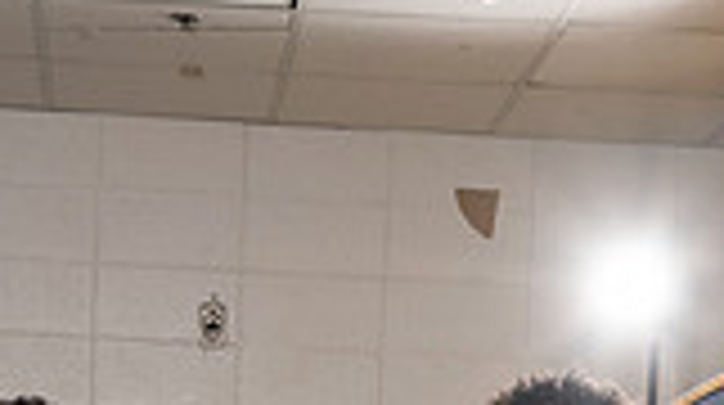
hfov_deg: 16.6
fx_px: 2473
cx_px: 270
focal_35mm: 129
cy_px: 950
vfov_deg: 8.6
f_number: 11
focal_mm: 44
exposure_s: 1/250
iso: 125
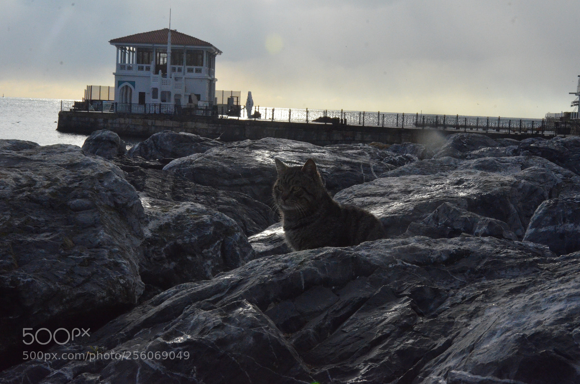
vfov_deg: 20.1
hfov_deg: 29.9
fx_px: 1085
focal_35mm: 68
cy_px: 192
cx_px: 290
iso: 3200
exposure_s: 1/1600
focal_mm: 45
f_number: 20
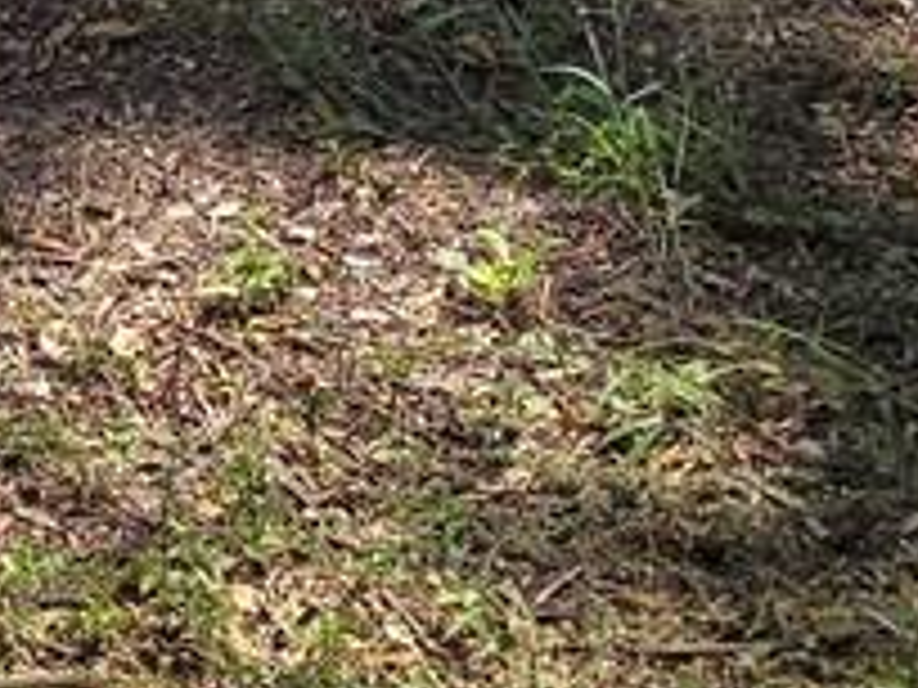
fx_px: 4774
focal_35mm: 180
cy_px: -1228
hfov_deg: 10.3
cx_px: -760
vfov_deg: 7.4
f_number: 1.7
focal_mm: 6.3
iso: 12
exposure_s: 1/483
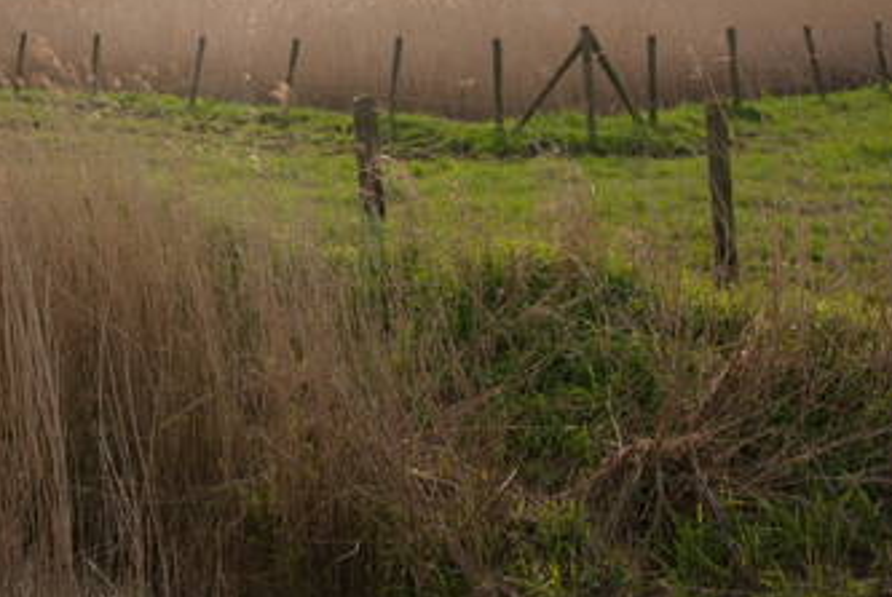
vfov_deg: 21.5
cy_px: 157
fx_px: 1563
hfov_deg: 31.3
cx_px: 230
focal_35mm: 63
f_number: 11
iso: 100
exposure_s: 1/30
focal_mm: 28
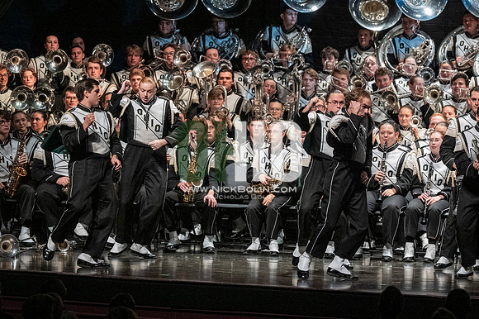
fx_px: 2992
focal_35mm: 225
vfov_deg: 6.1
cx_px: 240
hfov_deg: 9.2
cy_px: 160
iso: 4000
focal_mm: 150
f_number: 4
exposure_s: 1/500
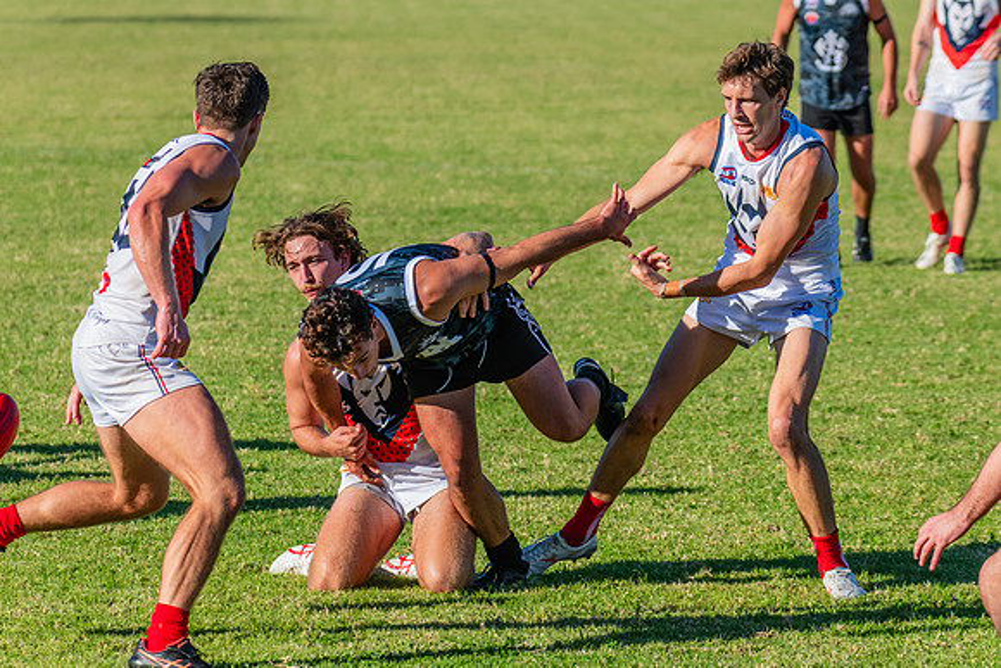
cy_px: 337
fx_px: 6739
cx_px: 505
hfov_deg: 8.5
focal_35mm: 242
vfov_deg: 5.7
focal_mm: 240
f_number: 8
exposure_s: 1/1600
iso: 800
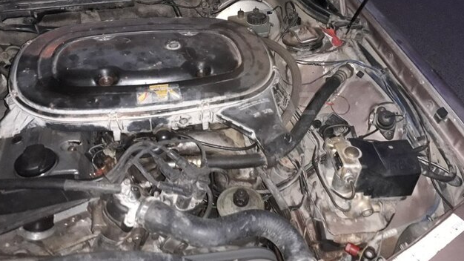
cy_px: 103
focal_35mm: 31
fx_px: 381
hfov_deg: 62.6
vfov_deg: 37.6
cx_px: 239
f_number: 1.9
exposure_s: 1/25
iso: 200
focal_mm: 3.6
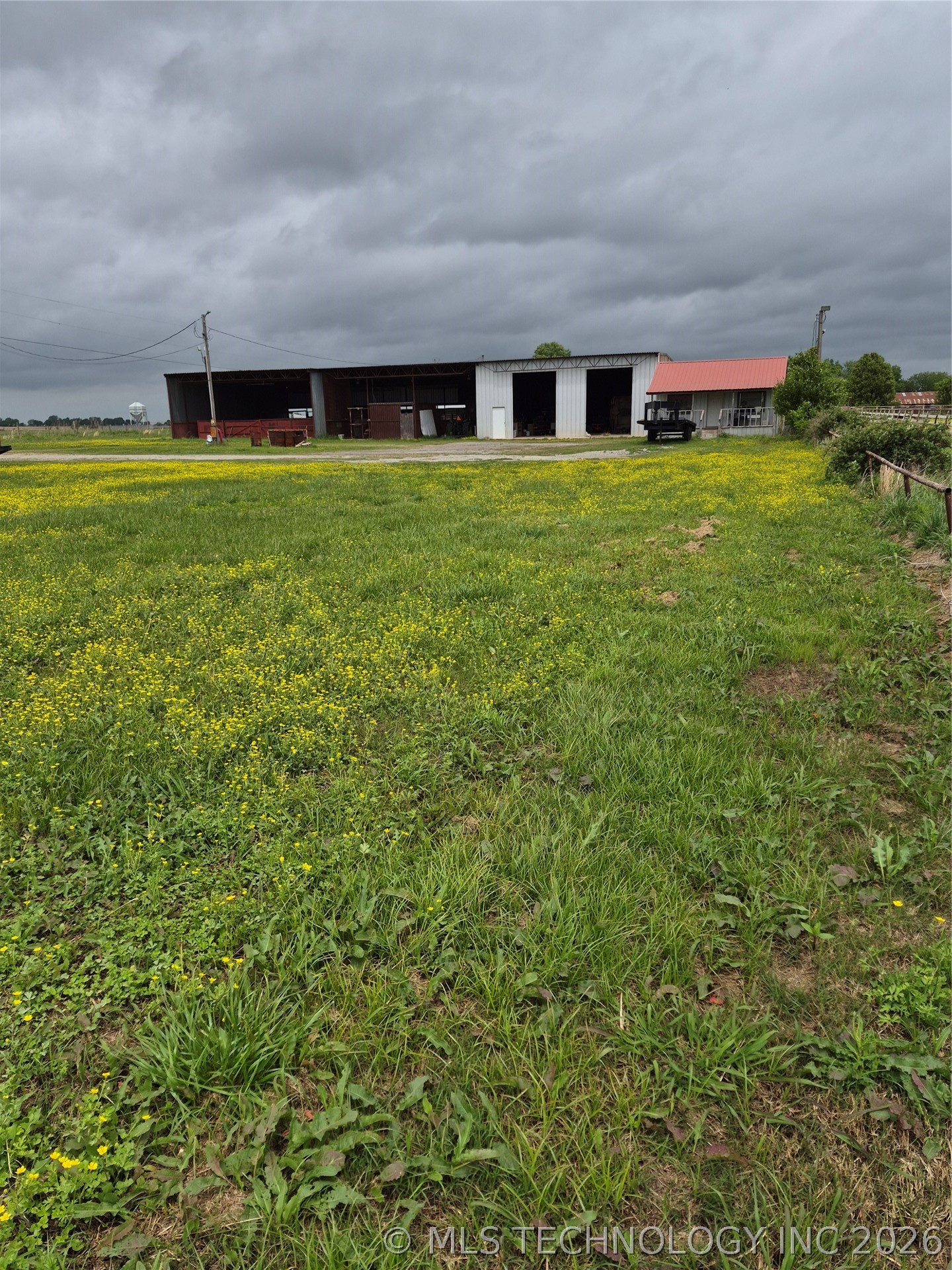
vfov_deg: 73.9
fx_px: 843
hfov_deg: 58.9
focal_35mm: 23
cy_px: 635
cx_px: 476
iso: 50
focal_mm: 5.4
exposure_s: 1/7696
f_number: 1.8
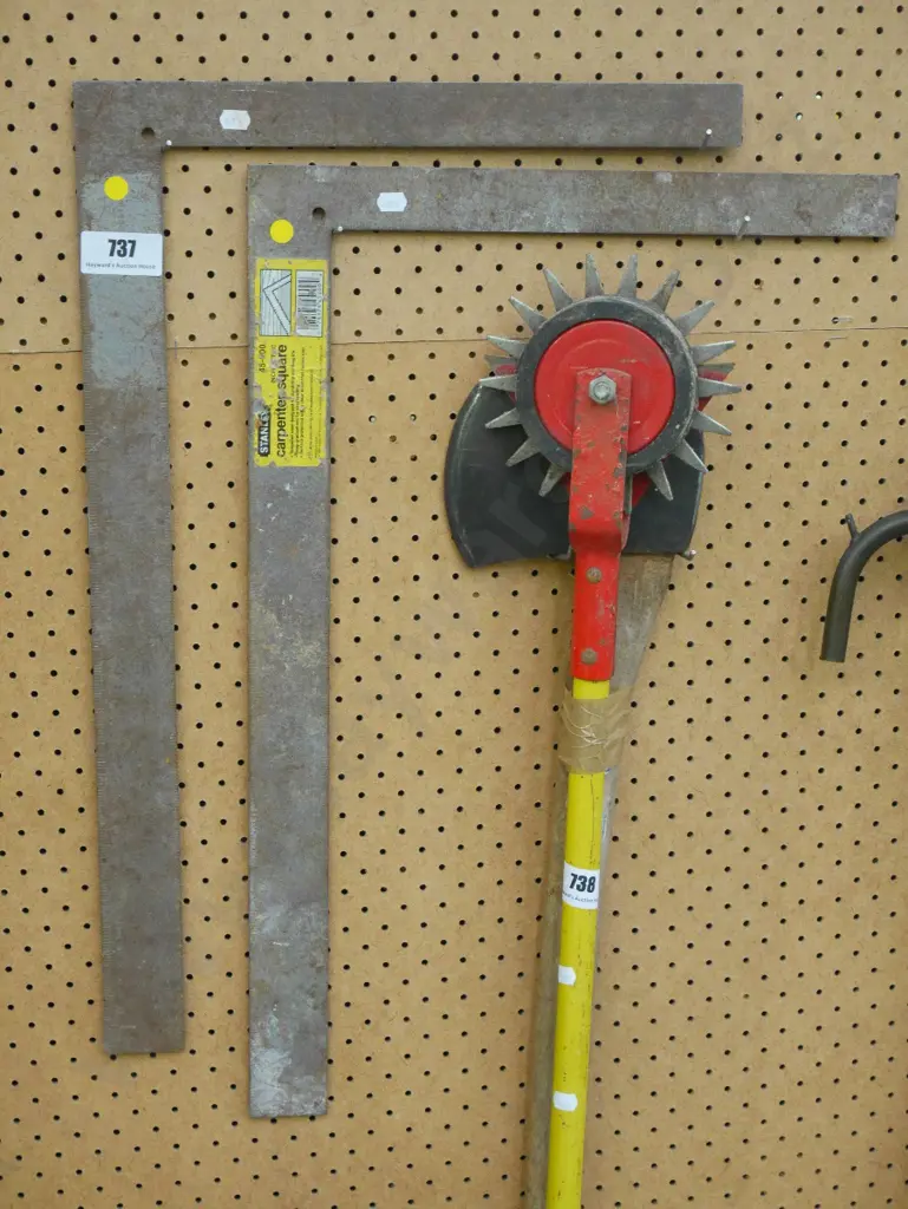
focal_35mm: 64
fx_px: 2236
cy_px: 604
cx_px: 454
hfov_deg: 22.9
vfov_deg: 30.3
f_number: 5.6
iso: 3200
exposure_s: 1/25
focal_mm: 32
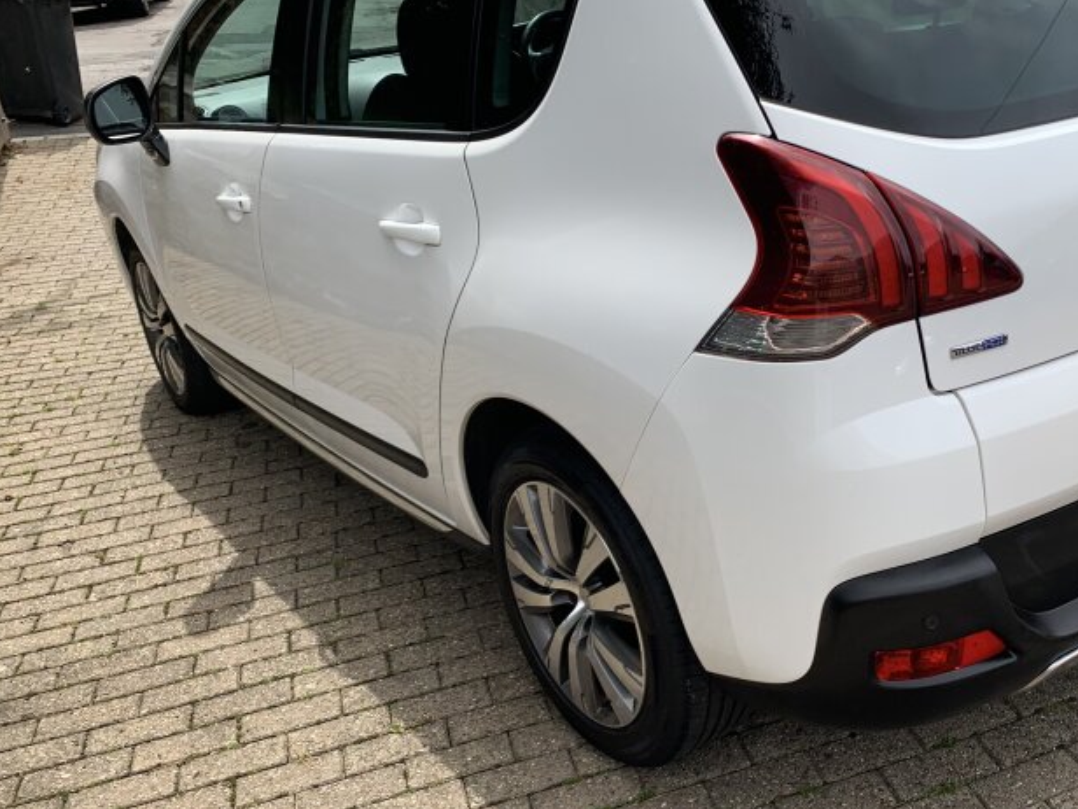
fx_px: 1183
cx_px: 726
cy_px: 388
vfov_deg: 37.7
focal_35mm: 38
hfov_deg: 48.1
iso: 25
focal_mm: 4.25
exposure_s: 1/1332
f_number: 1.8
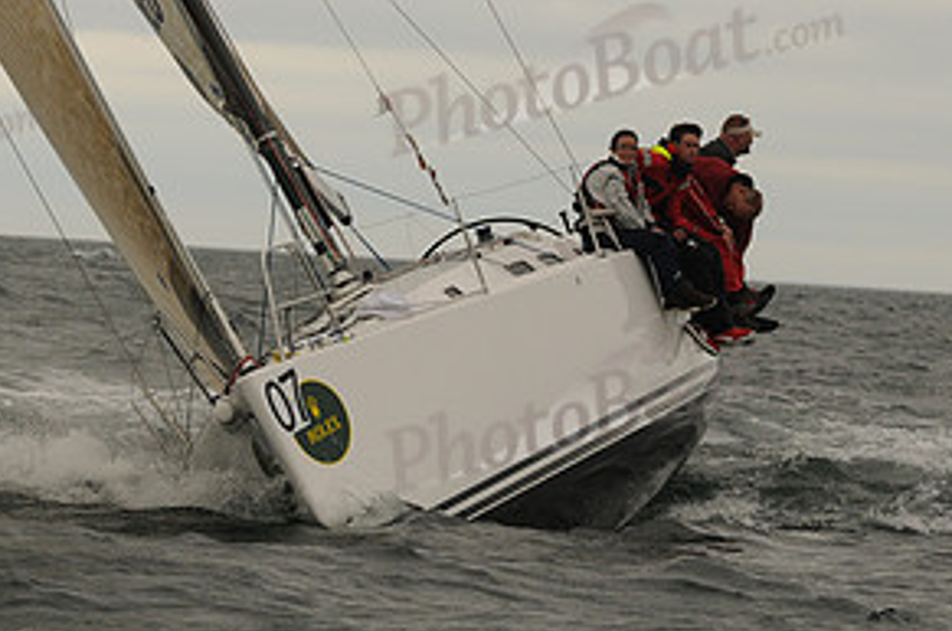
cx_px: 216
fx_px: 6151
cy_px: 286
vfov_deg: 5.9
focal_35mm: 233
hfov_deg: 8.8
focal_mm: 78
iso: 200
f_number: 5
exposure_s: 1/800
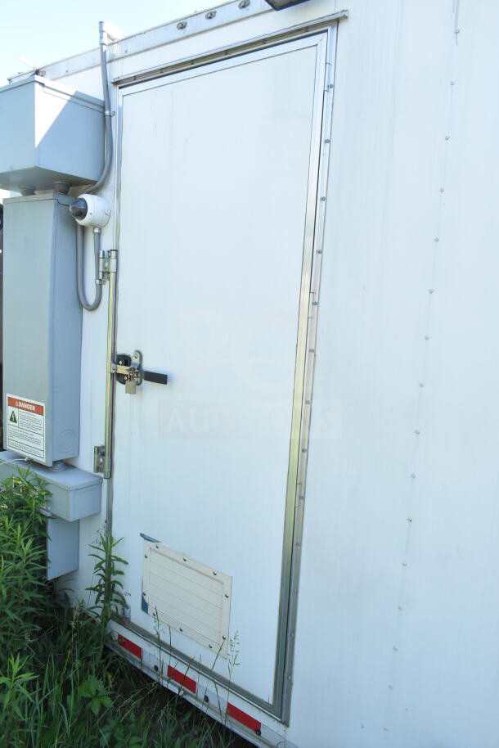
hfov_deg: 48.0
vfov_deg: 67.4
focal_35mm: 27
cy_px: 374
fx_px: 561
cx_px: 250
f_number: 10
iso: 1600
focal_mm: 18
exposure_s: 1/400
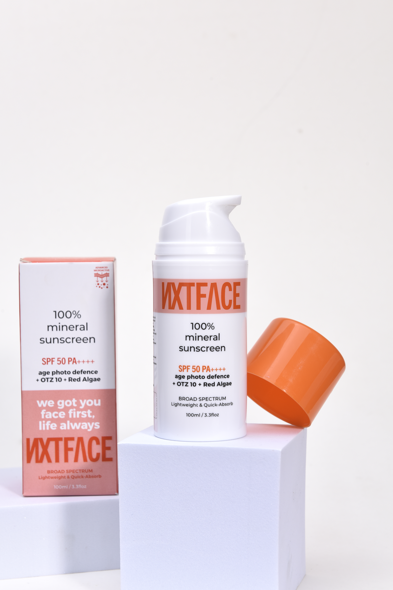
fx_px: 1145
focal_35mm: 70
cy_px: 295
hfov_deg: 19.5
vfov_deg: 28.8
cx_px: 196
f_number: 11
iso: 400
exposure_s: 1/160
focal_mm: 70
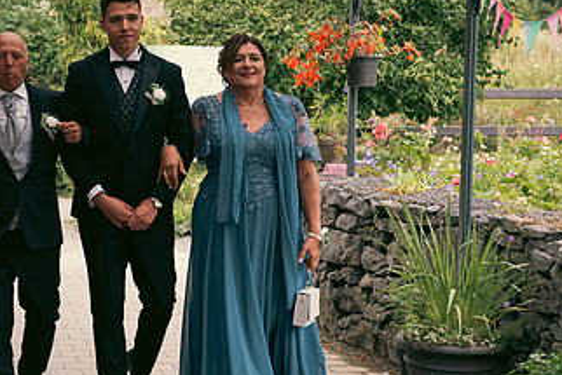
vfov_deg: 12.7
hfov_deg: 18.9
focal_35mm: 108
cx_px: 183
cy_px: 177
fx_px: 1687
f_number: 3.5
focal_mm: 60
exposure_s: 1/200
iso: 250
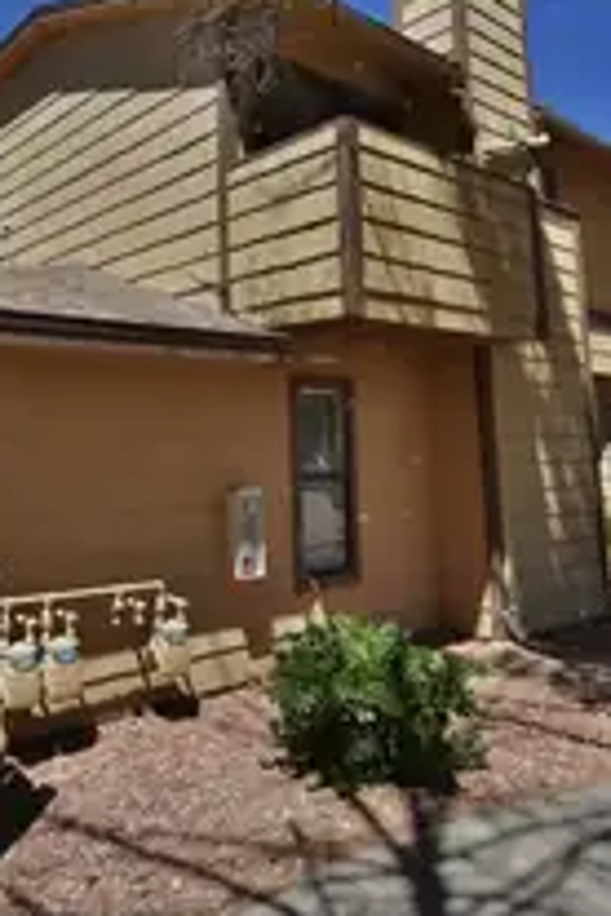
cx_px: 226
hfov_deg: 44.6
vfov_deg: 62.6
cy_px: 334
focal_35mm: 29
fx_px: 738
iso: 100
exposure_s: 1/250
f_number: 8
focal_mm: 10
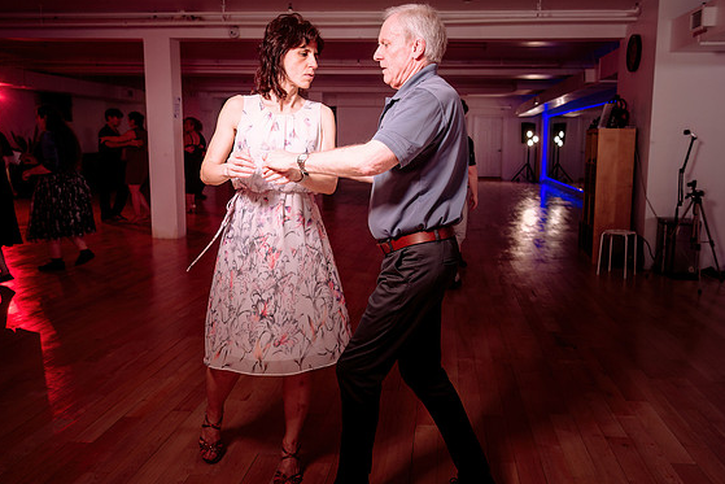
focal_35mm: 33
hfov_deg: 57.1
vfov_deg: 40.0
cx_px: 402
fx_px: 665
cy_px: 226
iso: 640
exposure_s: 1/200
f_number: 4
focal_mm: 29
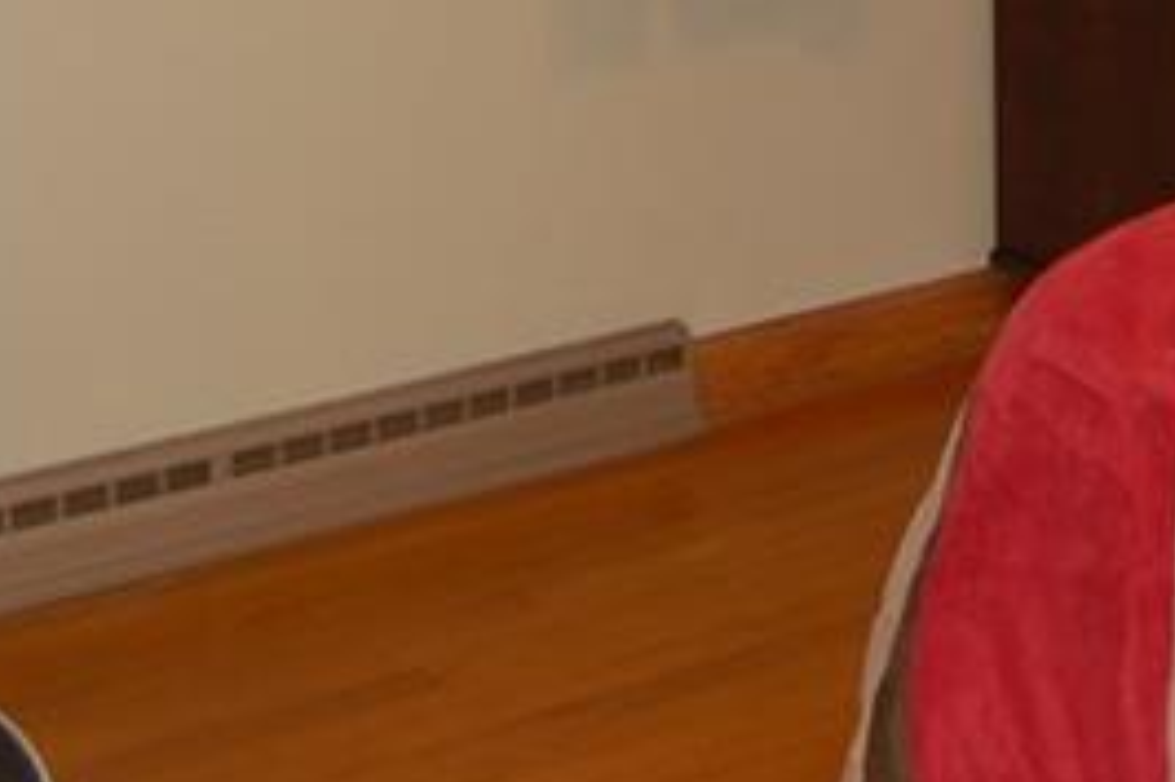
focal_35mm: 104
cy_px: -517
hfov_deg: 19.1
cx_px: 1153
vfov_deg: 12.3
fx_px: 3392
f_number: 3.5
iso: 400
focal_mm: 18
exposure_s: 1/60
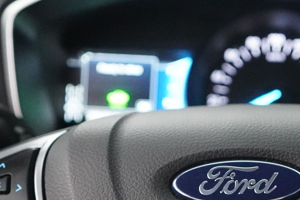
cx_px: 261
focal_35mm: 105
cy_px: 231
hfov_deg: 19.1
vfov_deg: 12.7
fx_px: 877
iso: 6400
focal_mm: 29
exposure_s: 1/25
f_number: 3.5
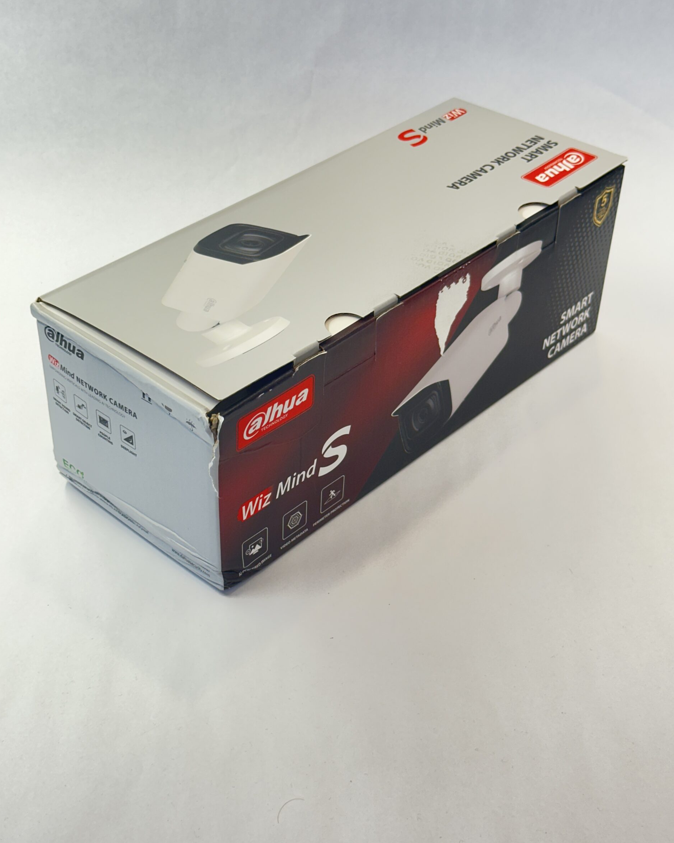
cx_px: 333
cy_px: 392
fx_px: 1272
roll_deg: -1.3
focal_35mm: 51
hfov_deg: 29.7
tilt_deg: -37.2
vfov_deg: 36.6
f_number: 1.78
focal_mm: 6.86
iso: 50
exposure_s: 1/100
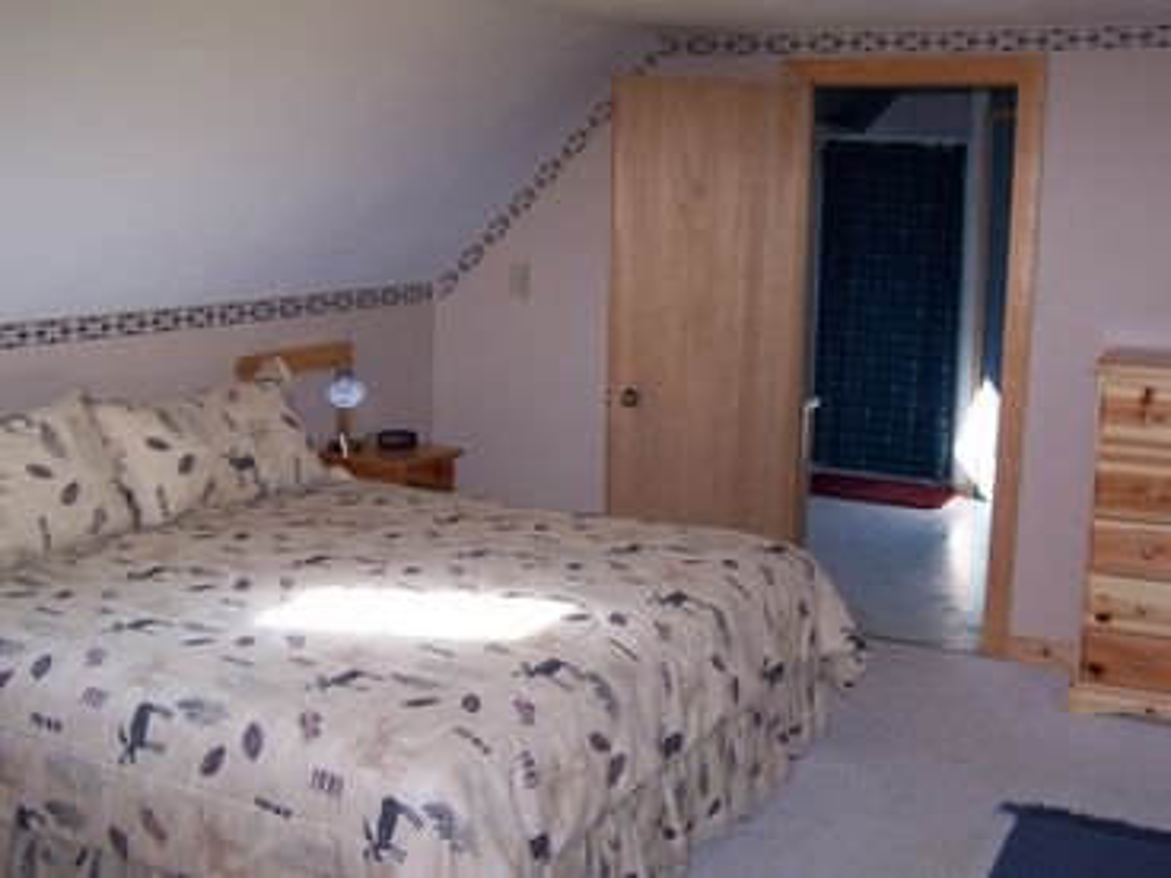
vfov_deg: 37.7
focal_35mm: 38
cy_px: 439
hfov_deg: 49.0
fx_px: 1285
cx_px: 586
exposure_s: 1/60
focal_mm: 6.3
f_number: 2.8
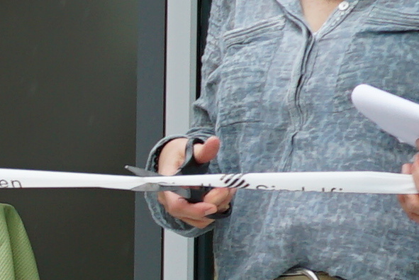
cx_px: -715
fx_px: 2923
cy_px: 312
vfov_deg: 5.5
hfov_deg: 7.5
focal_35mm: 251
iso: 250
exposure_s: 1/400
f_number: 5
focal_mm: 35
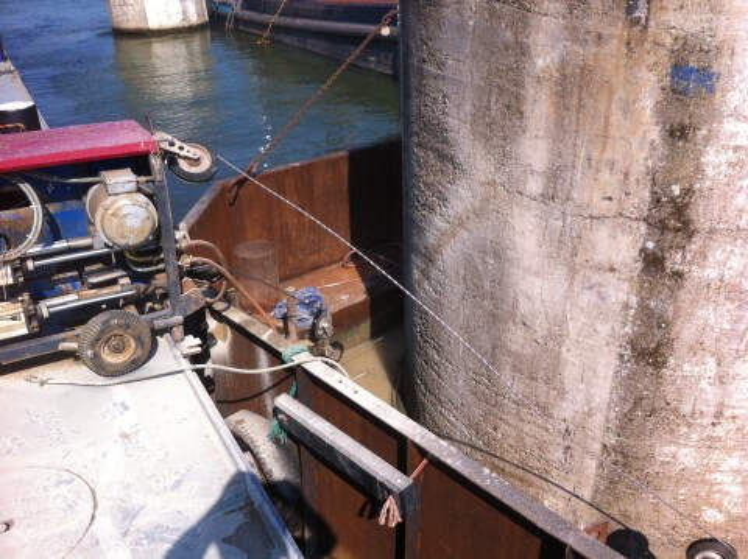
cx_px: 374
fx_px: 756
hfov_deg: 52.7
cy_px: 280
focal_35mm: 35
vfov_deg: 40.6
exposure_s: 1/1312
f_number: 2.8
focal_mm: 3.85
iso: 80
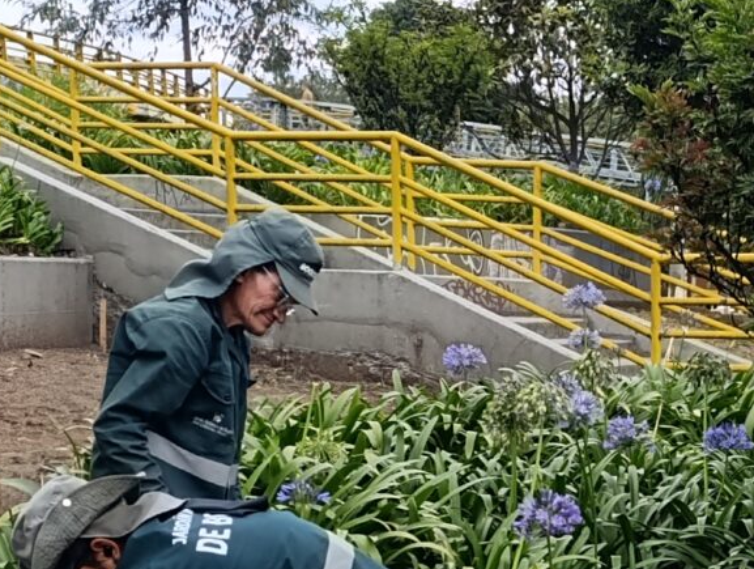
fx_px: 2226
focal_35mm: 102
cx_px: 734
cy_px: 625
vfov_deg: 14.2
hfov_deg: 18.8
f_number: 1.6
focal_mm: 6.14
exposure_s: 1/243
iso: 50
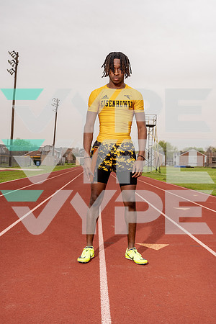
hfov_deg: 31.9
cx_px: 108
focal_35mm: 42
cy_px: 162
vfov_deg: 46.4
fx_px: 378
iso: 320
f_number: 8
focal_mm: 42
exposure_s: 1/250
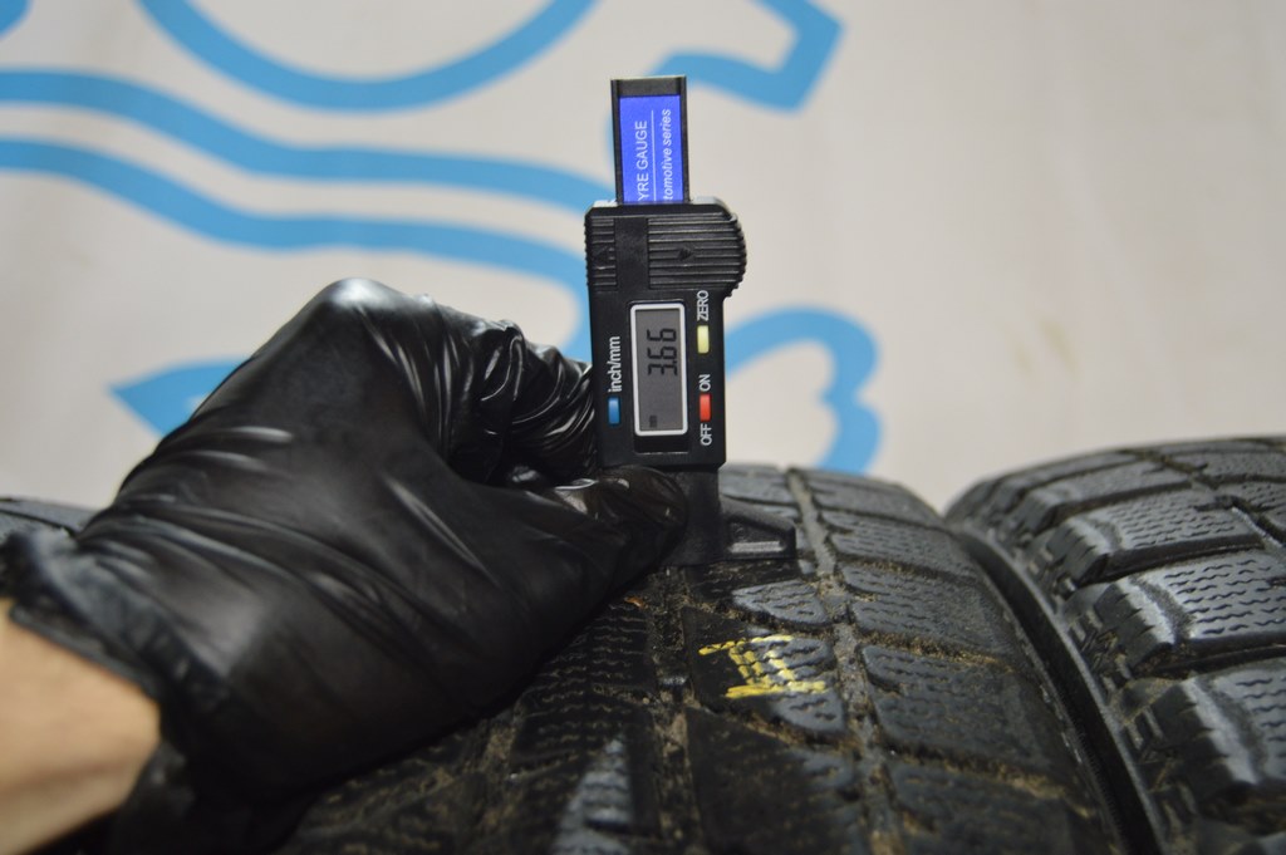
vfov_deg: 34.2
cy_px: 428
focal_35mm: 39
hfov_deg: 49.6
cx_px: 643
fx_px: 1392
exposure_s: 1/60
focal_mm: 26
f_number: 4
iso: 800
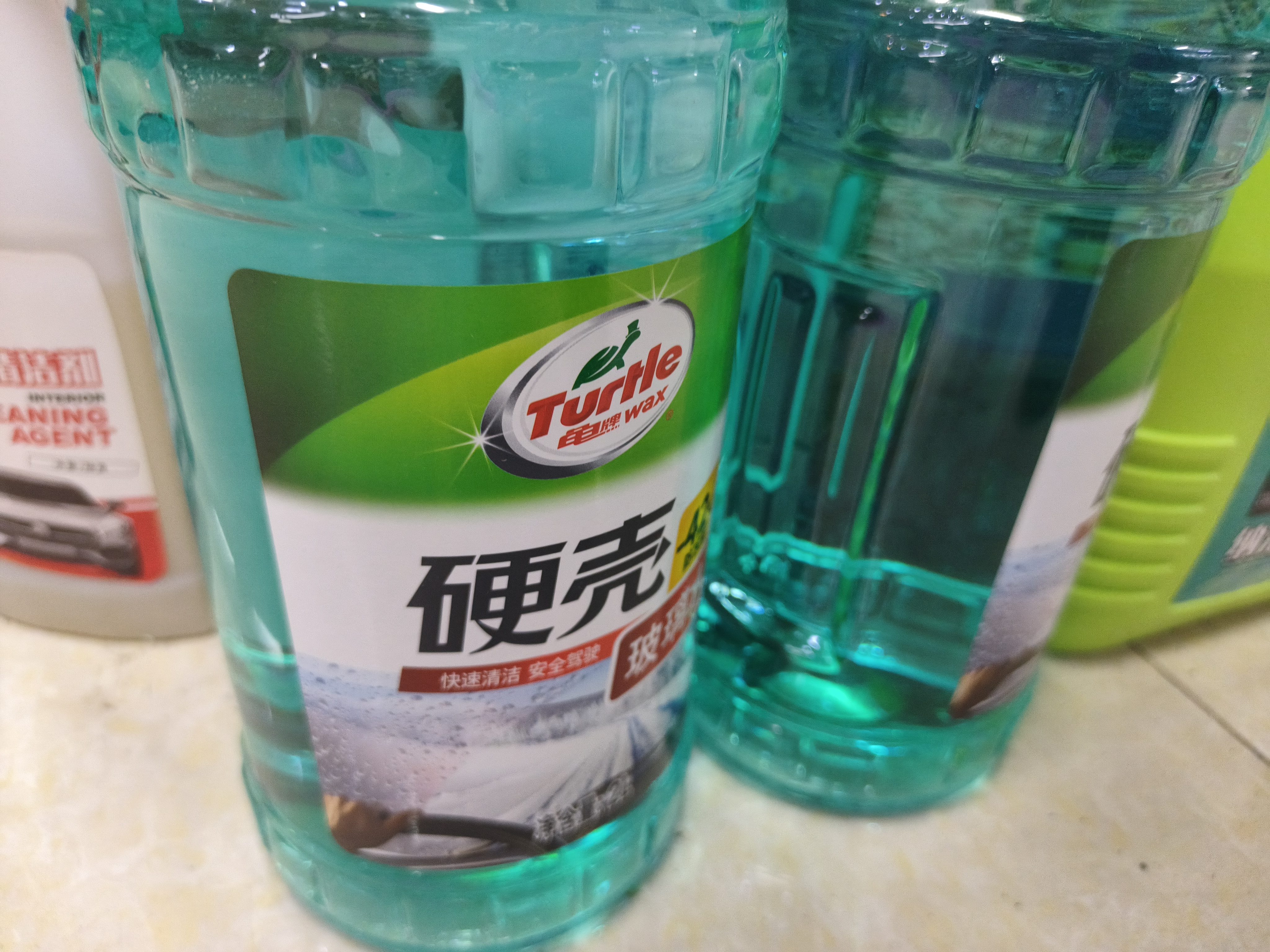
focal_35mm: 23
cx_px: 635
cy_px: 476
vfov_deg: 58.9
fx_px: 844
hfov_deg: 73.9
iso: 640
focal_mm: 5.56
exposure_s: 1/150
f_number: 1.88
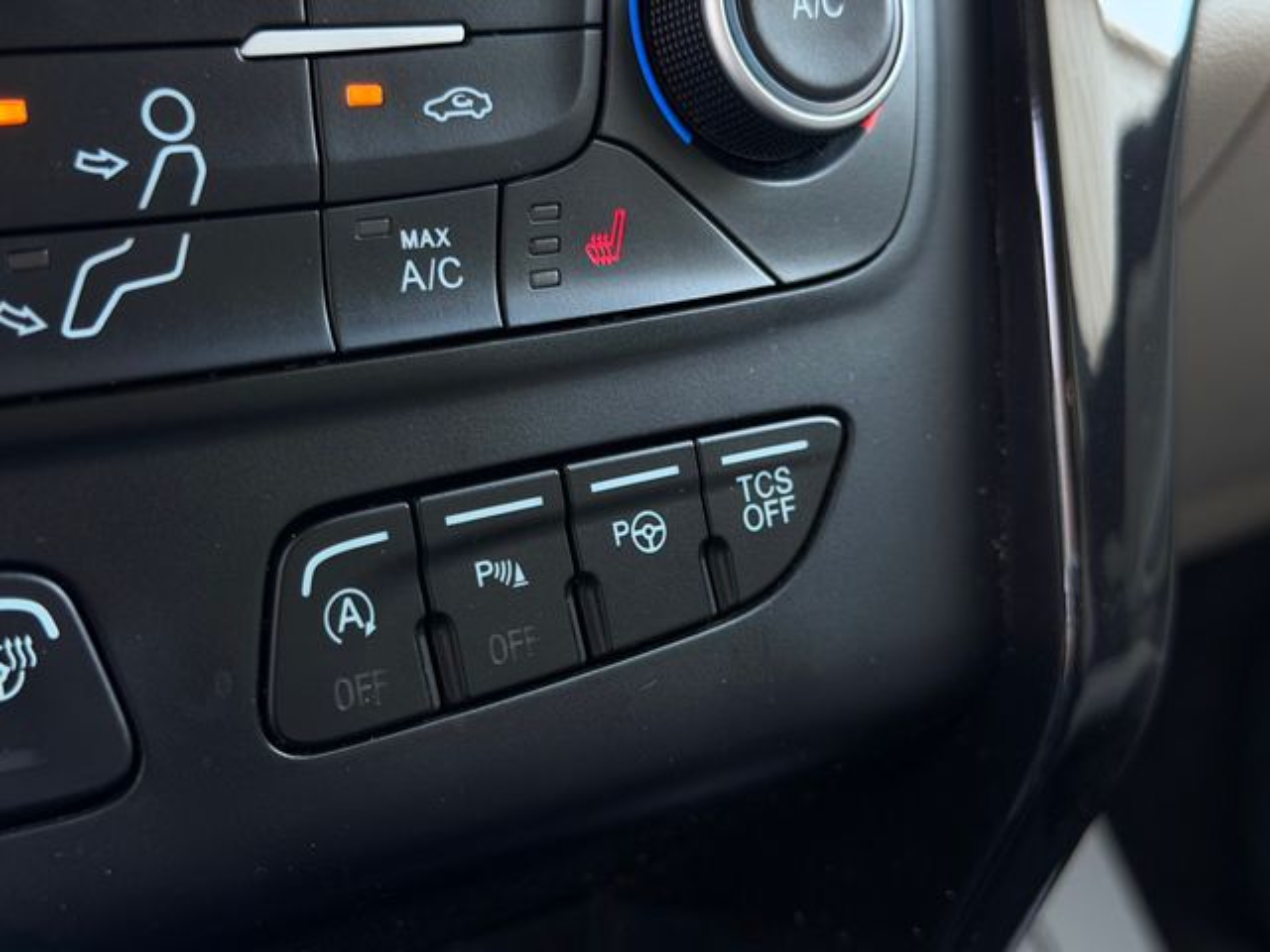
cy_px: 476
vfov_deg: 30.3
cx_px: 635
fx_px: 1761
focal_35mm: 48
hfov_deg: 39.7
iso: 125
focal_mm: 6.76
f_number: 1.78
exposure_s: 1/60
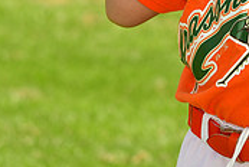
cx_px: 261
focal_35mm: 582
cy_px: -78
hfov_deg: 3.5
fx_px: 4032
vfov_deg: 2.4
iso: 200
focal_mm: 116
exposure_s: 1/1000
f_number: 5
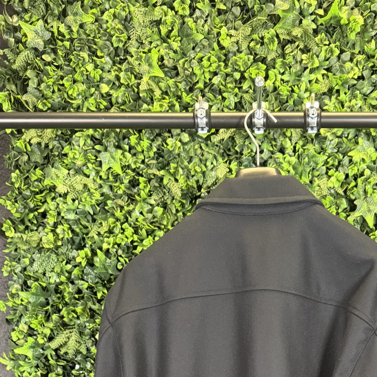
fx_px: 616
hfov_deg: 33.7
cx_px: 253
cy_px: 426
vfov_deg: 30.1
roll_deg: +0.0
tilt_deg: -4.2
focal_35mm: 50
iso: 800
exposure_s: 1/60
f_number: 1.78
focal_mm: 6.76
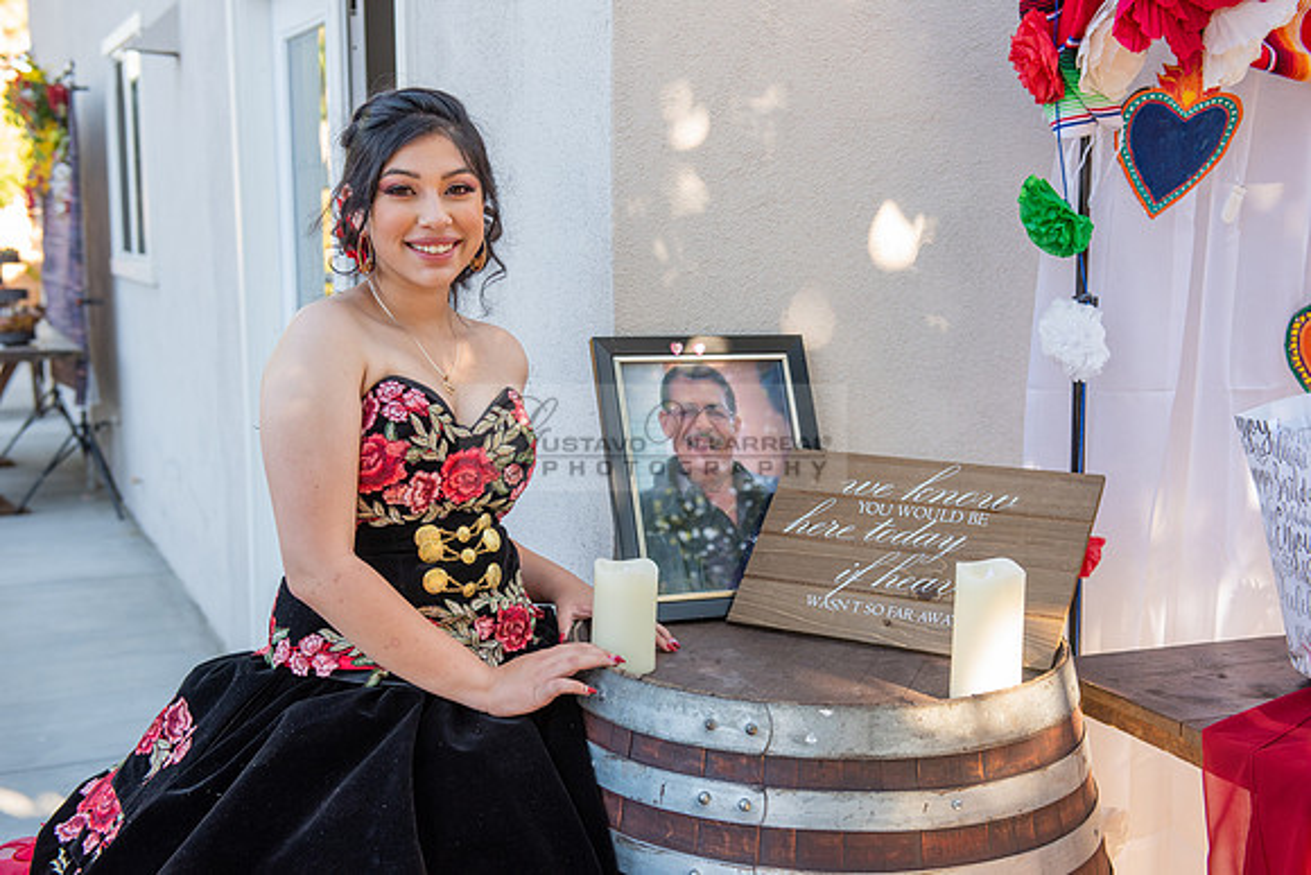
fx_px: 1748
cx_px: 656
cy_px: 438
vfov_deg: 28.1
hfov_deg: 41.1
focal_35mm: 48
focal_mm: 48
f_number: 5
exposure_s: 1/200
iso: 400
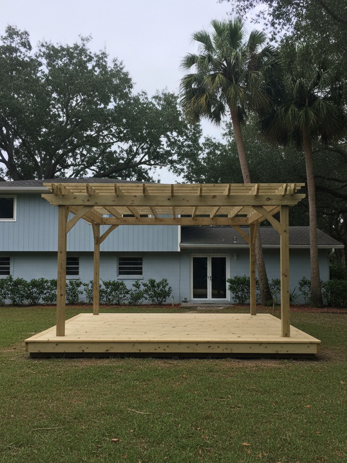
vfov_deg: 73.9
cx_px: 174
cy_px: 232
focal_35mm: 23
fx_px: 307
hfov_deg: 58.9
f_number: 1.8
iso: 89
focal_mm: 6.4
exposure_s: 1/617
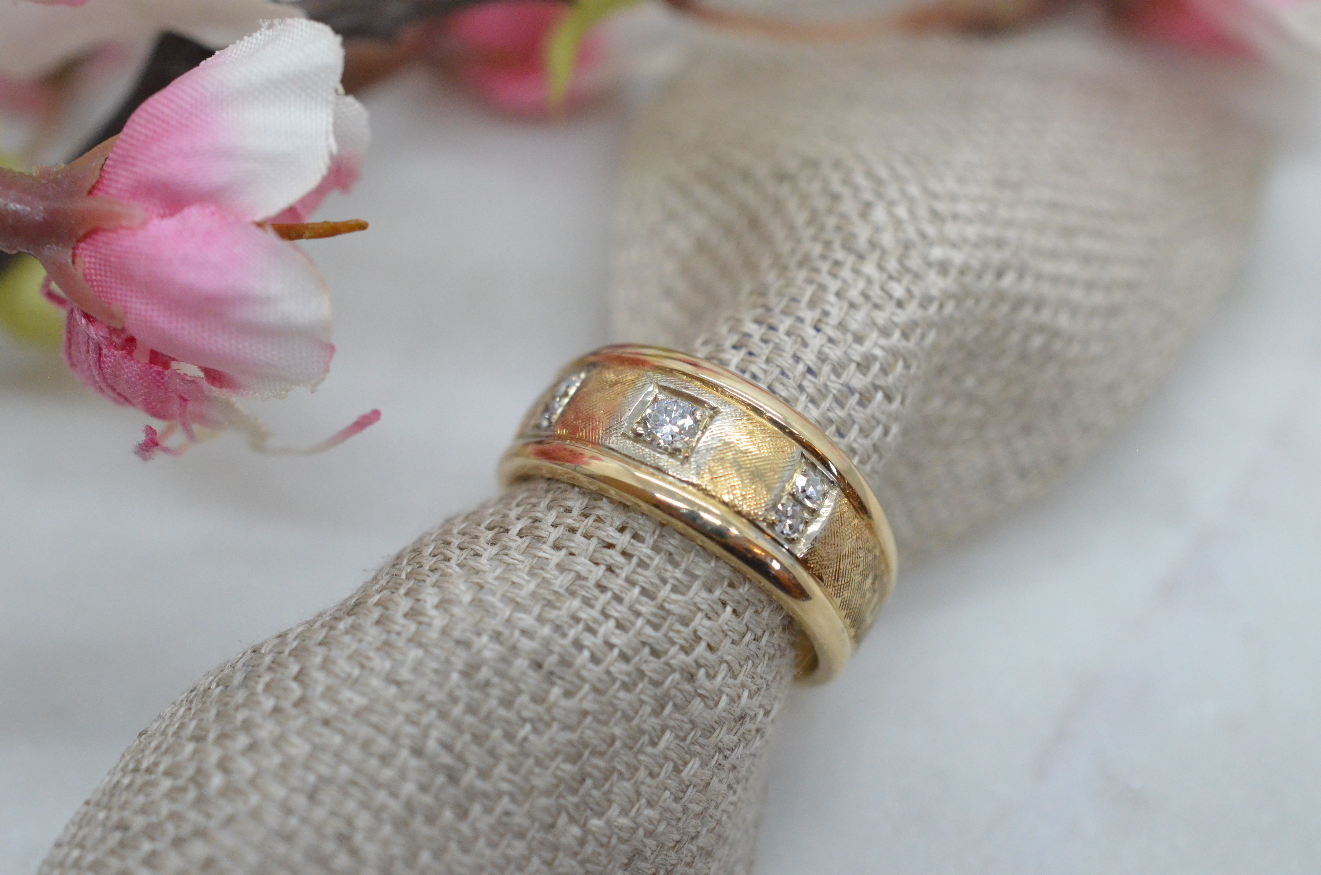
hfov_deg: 33.5
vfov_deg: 22.5
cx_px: 660
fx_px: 2197
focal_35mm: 60
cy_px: 438
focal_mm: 40
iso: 4000
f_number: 6.3
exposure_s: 1/1250
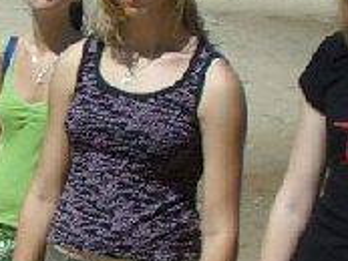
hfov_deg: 10.8
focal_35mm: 176
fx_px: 1771
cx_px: -163
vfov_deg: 8.4
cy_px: 203
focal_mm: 5.8
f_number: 4.8
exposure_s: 1/640
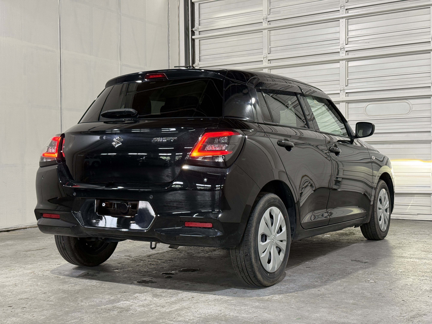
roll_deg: +0.5
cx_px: 216
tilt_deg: -0.2
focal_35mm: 48
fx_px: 599
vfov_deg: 30.3
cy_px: 162
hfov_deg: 39.7
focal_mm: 6.76
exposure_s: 1/60
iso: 125
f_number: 1.78
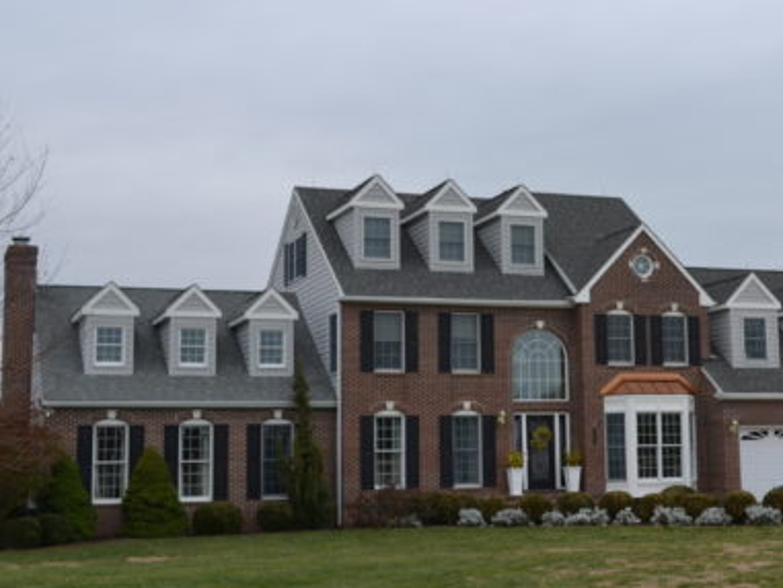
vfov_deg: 23.3
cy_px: 237
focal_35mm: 63
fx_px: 1425
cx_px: 559
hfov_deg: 30.3
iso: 100
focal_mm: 26
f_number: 5.6
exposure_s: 1/125
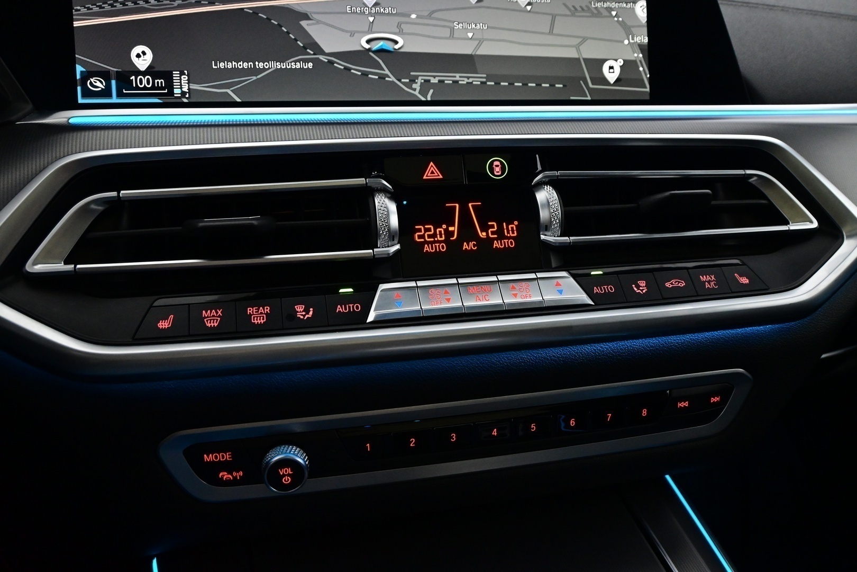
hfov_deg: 61.9
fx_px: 714
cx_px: 428
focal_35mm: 30
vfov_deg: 43.6
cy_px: 286
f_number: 5.6
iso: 3200
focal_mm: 20
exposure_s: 1/30
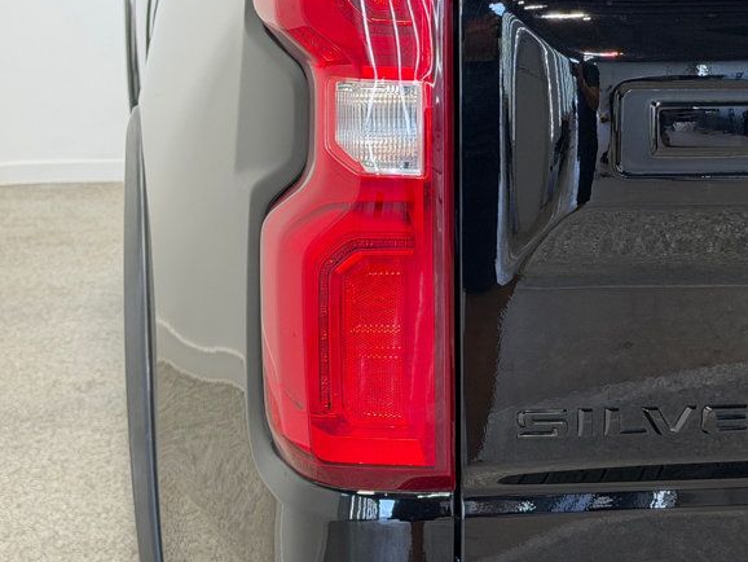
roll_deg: -0.6
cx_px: 538
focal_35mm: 85
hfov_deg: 22.8
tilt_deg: -8.0
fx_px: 1837
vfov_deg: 17.3
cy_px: 171
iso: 100
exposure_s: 1/120
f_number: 1.78
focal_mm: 6.76
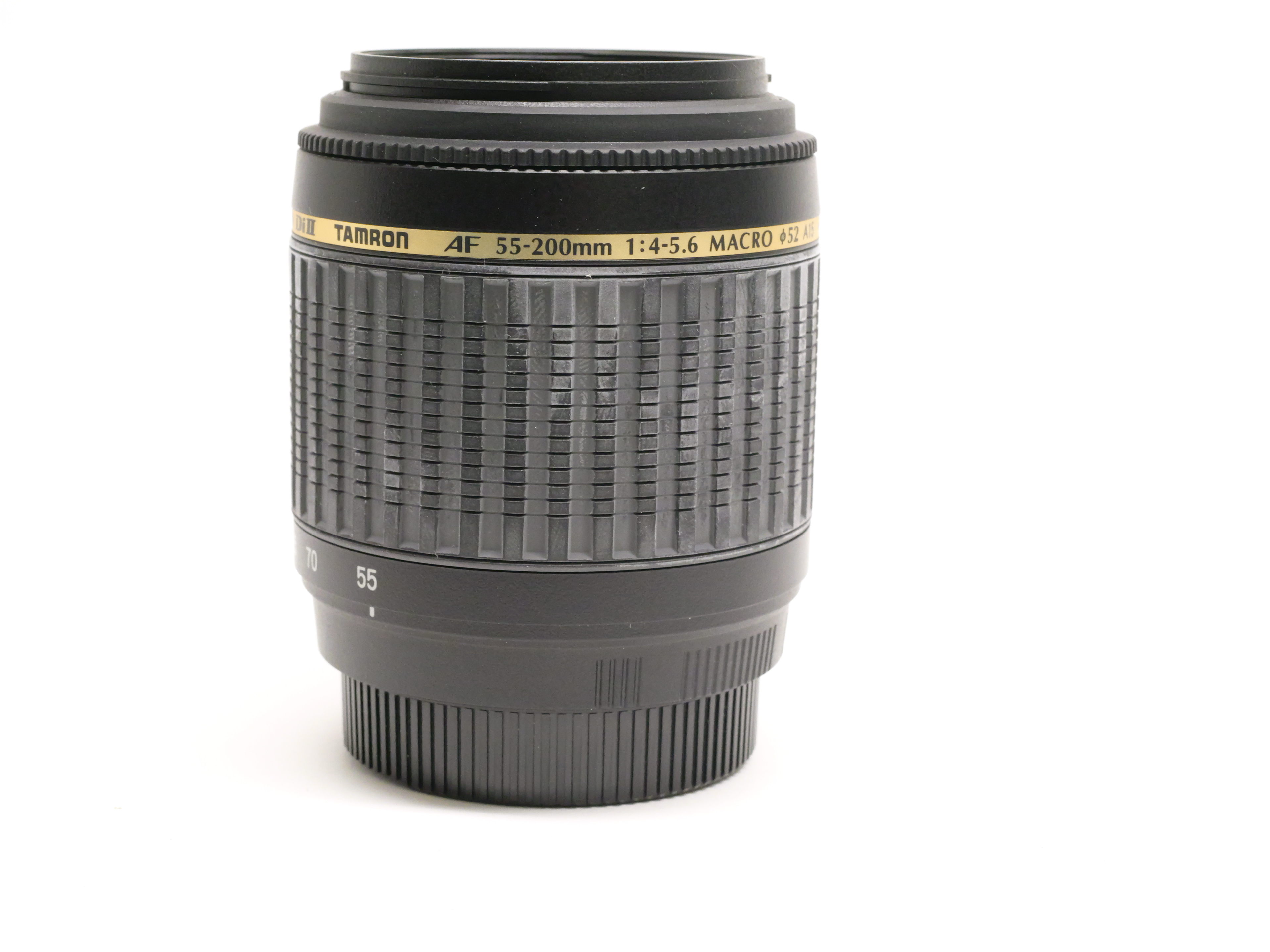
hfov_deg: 30.3
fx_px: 2348
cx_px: 598
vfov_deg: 22.9
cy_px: 454
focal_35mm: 64
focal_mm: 30
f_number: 8
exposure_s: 1/60
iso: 3200
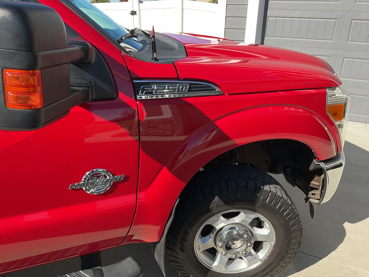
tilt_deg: -22.5
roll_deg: -1.2
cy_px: 138
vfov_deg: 48.2
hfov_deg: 61.7
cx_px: 184
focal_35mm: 29
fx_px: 309
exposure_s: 1/529
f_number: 1.8
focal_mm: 3
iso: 16
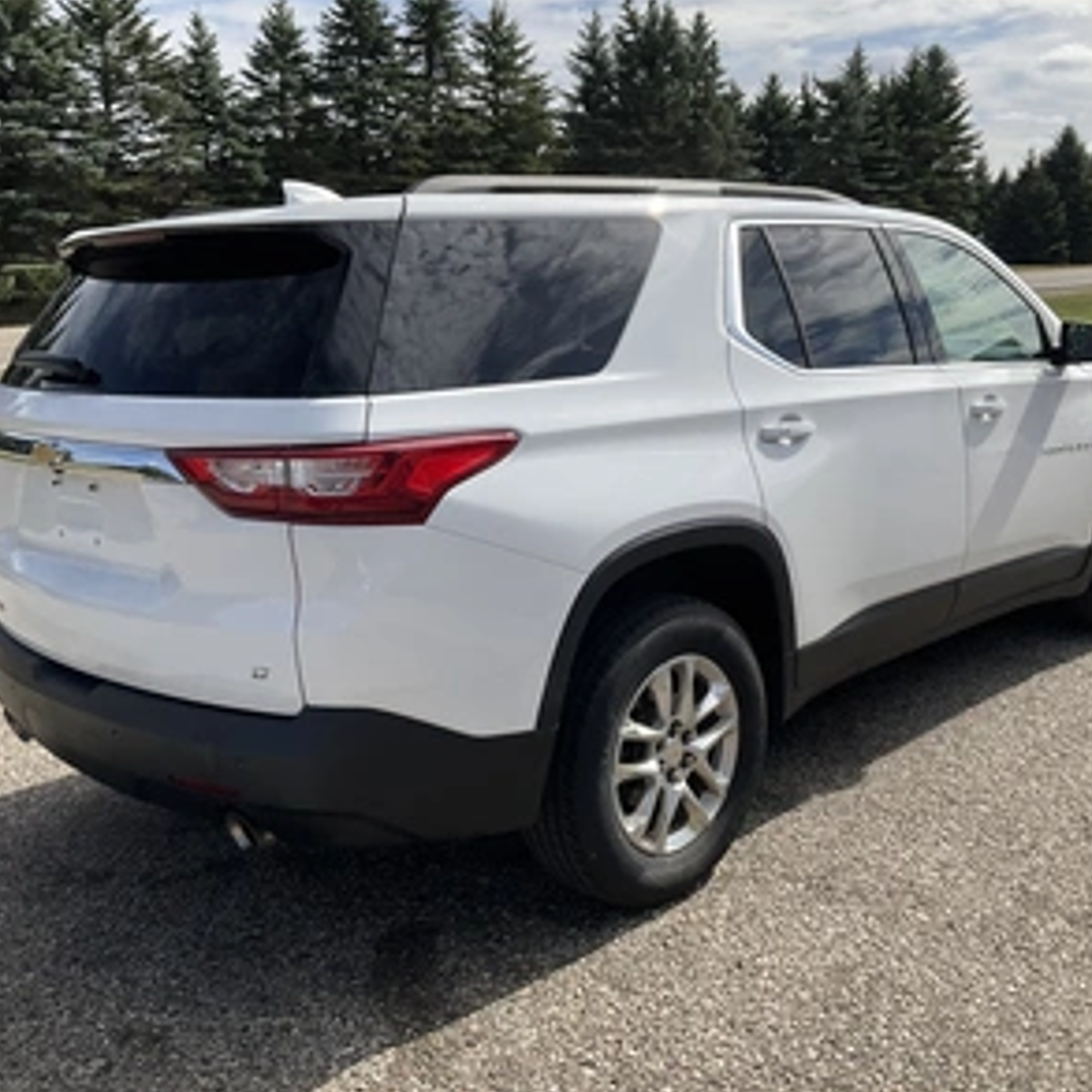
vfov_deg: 47.2
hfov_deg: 47.2
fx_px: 1249
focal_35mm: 35
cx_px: 578
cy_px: 540
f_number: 1.8
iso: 25
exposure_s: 1/2427
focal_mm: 3
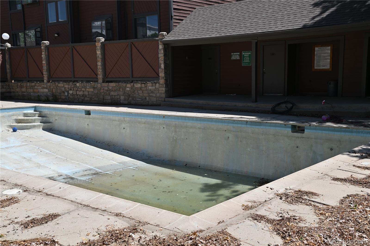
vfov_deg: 33.3
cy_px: 123
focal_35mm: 40
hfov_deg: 48.5
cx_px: 185
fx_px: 411
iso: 100
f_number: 7.1
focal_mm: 40
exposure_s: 1/400
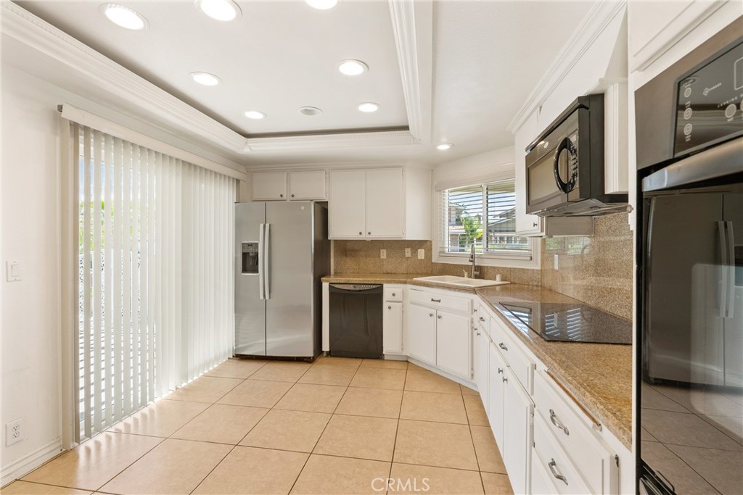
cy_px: 248
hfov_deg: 96.7
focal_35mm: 16
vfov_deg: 73.8
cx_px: 372
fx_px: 330
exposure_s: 1/25
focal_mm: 16
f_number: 9
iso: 320
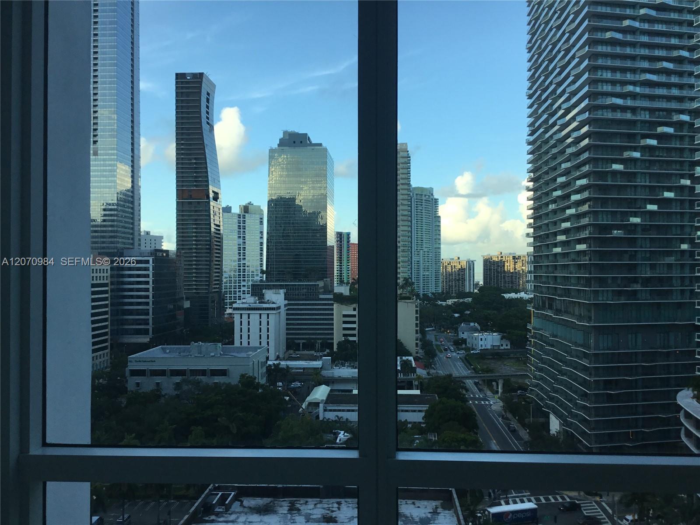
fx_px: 627
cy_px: 262
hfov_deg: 58.4
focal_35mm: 31
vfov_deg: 45.4
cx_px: 350
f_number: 2.4
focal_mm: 3.3
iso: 25
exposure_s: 1/212
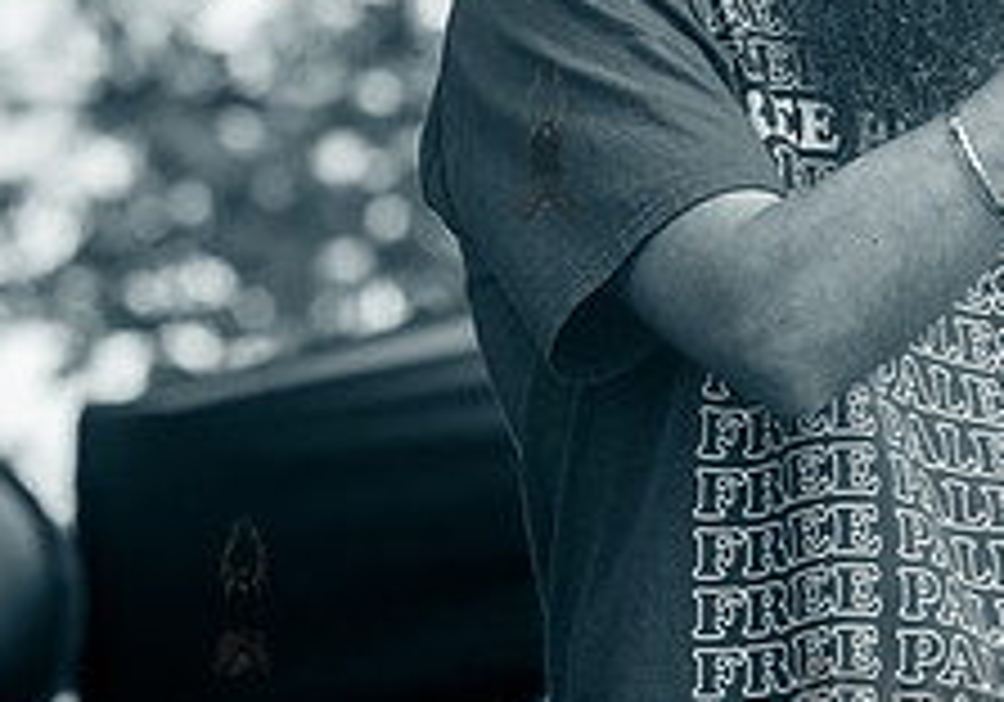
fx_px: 11383
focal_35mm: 402
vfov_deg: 3.5
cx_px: 1005
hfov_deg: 5.0
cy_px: -29
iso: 2000
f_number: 4.5
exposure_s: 1/1250
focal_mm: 125
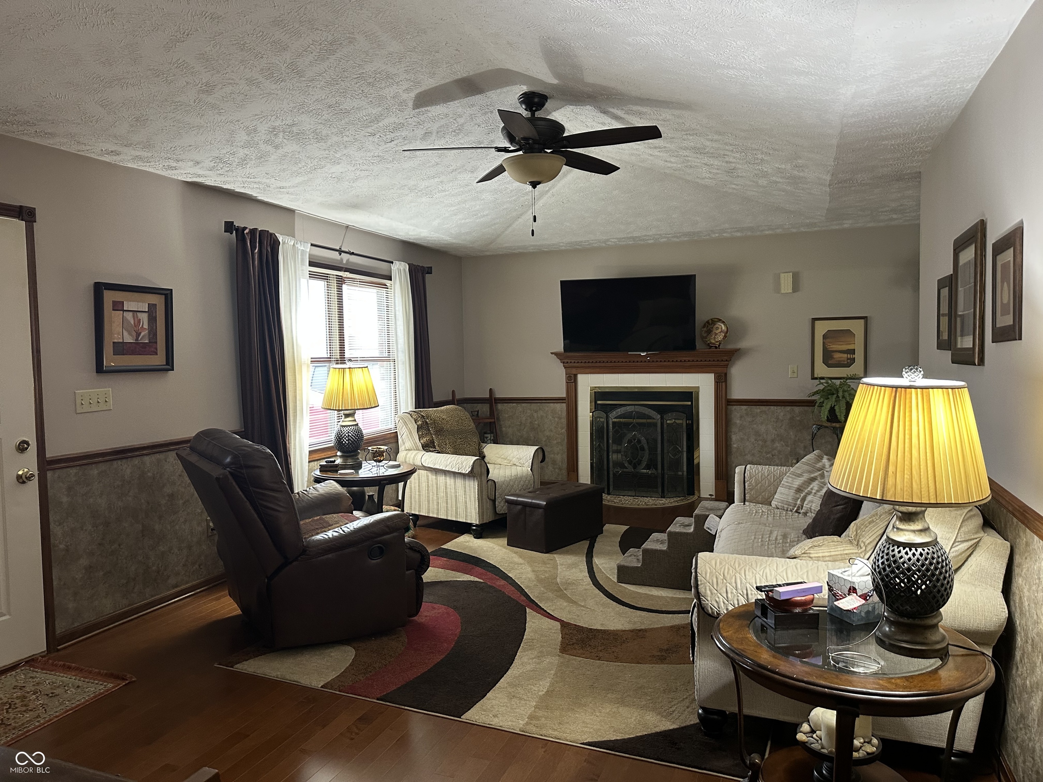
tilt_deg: -3.3
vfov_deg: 56.8
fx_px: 723
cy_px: 391
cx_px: 522
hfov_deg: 71.6
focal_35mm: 24
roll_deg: +0.4
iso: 320
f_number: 1.78
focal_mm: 6.86
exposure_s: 1/60
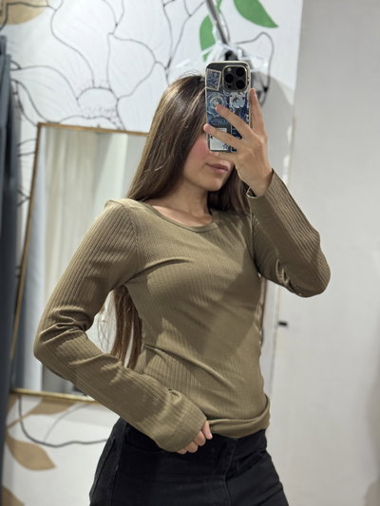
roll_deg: -2.8
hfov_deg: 30.3
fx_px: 702
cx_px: 190
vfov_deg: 39.6
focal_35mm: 48
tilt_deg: -29.4
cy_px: 253
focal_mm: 6.76
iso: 320
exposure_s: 1/33
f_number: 1.78
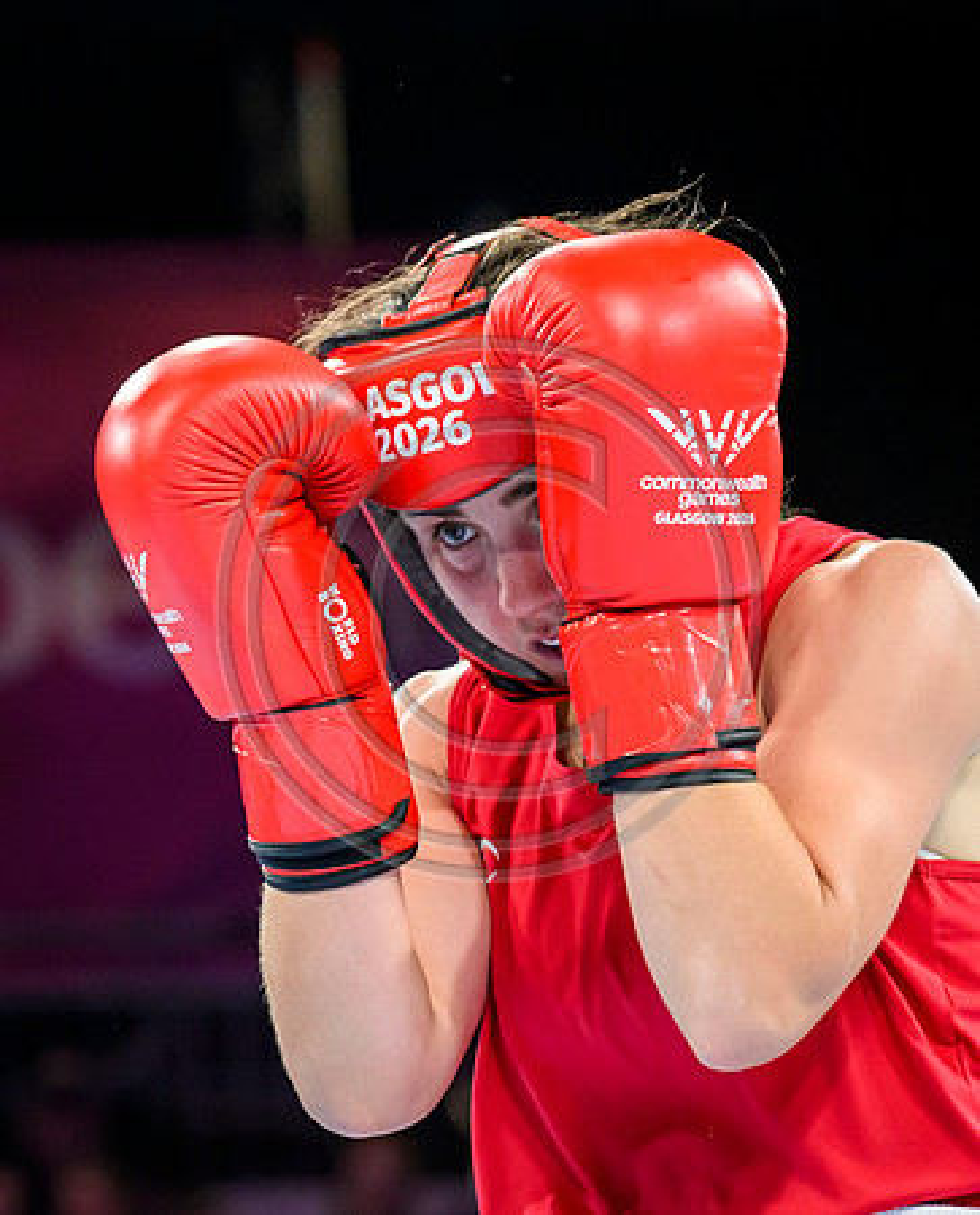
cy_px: 843
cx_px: 268
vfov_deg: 7.2
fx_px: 9689
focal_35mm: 269
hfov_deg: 5.8
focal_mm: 99
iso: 2500
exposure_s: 1/1600
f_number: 3.2
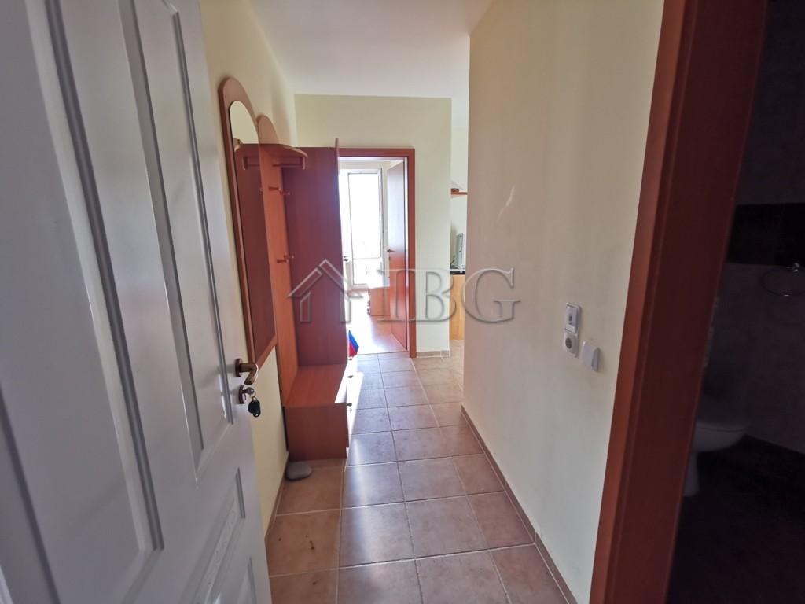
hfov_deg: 94.5
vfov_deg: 78.1
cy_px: 302
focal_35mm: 16
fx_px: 372
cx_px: 402
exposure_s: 1/100
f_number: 2.2
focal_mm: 2.35
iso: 125
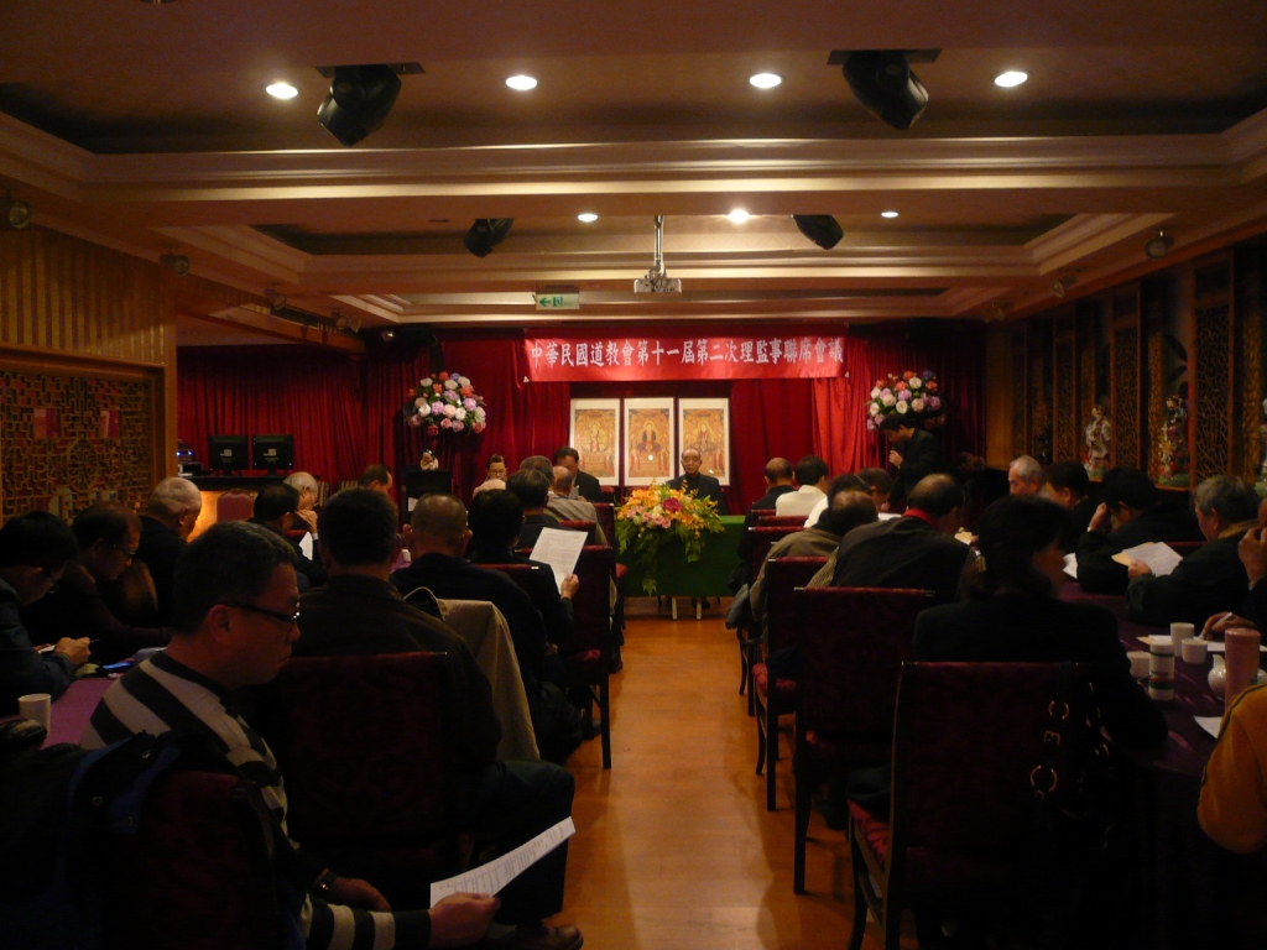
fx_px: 1025
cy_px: 475
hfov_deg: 63.4
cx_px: 634
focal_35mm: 28
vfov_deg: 49.7
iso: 200
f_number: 2.8
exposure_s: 1/8
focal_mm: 4.6
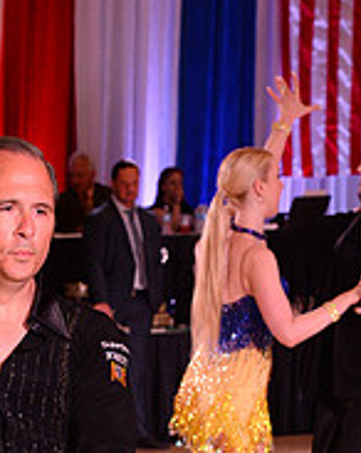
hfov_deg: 7.9
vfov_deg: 9.8
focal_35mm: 193
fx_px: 2582
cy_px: 606
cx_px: -80
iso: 2500
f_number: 5.6
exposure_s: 1/250
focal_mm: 65
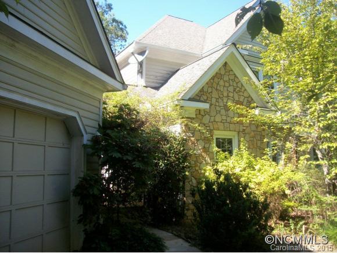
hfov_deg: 56.8
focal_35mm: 32
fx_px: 312
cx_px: 168
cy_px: 126
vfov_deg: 44.2
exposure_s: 1/320
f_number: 2.9
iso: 80
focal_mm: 5.7
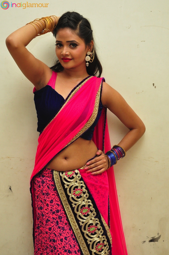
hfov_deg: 20.1
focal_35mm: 68
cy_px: 128
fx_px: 477
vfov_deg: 29.9
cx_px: 84
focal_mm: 45
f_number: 7.1
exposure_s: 1/125
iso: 1600
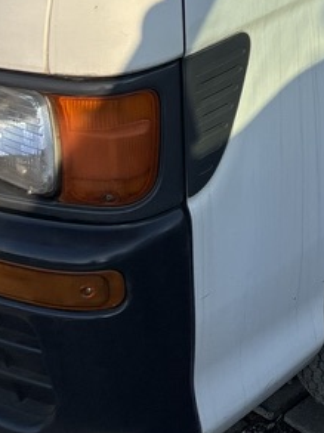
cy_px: -257
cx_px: 561
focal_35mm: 91
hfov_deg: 14.5
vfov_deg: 18.5
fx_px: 1138
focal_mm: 5.96
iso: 50
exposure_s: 1/1845
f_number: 1.6
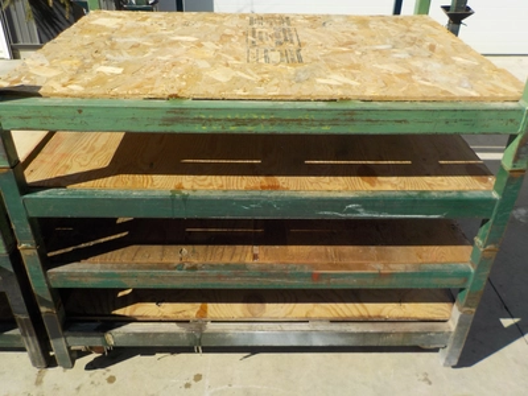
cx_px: 264
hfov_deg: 60.0
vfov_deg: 46.8
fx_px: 458
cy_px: 198
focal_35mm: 30
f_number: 3.3
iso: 125
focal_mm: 4.1
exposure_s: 1/1250
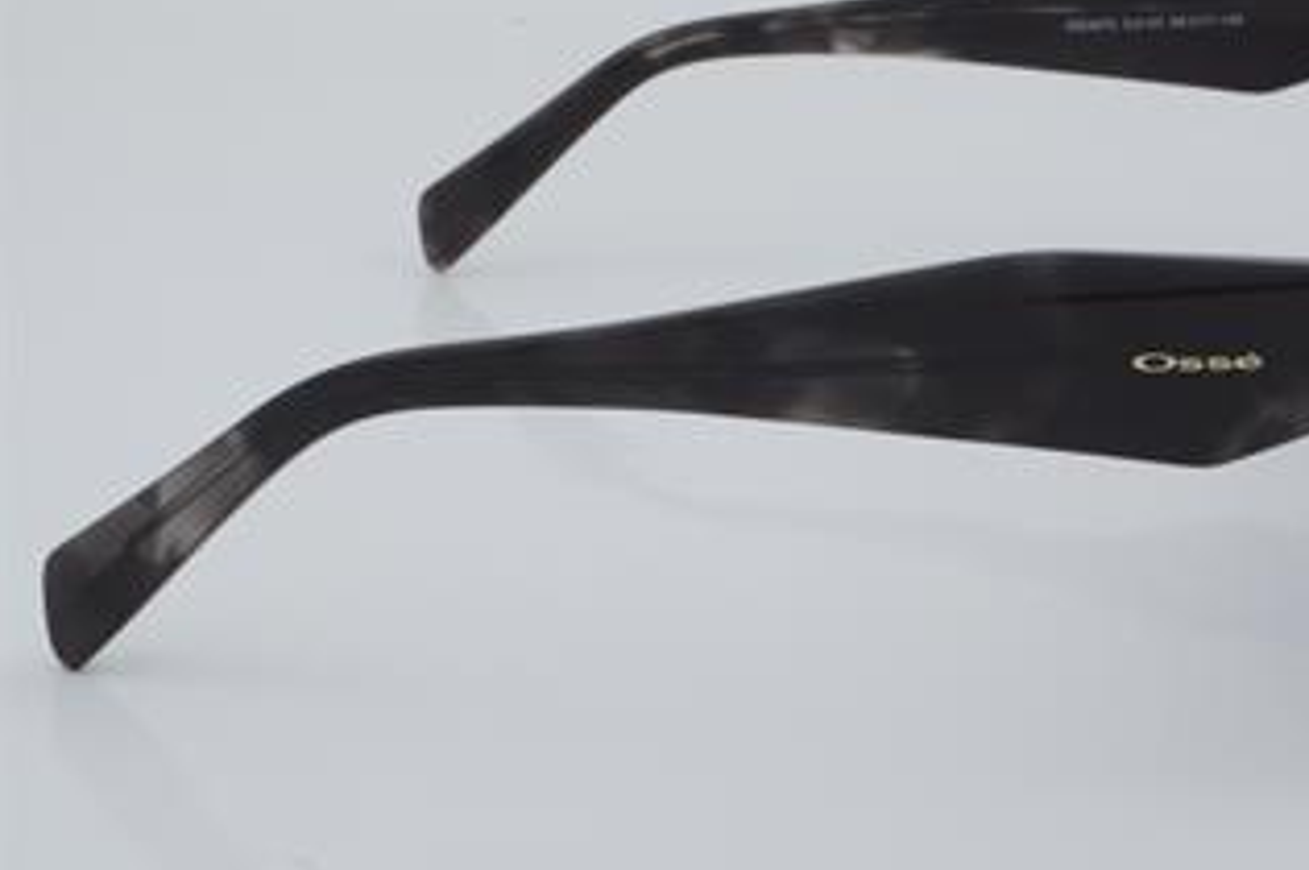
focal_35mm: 95
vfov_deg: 14.4
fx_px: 3451
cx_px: 824
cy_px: 331
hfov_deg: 21.4
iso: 100
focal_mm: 50
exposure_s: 1/3
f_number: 32
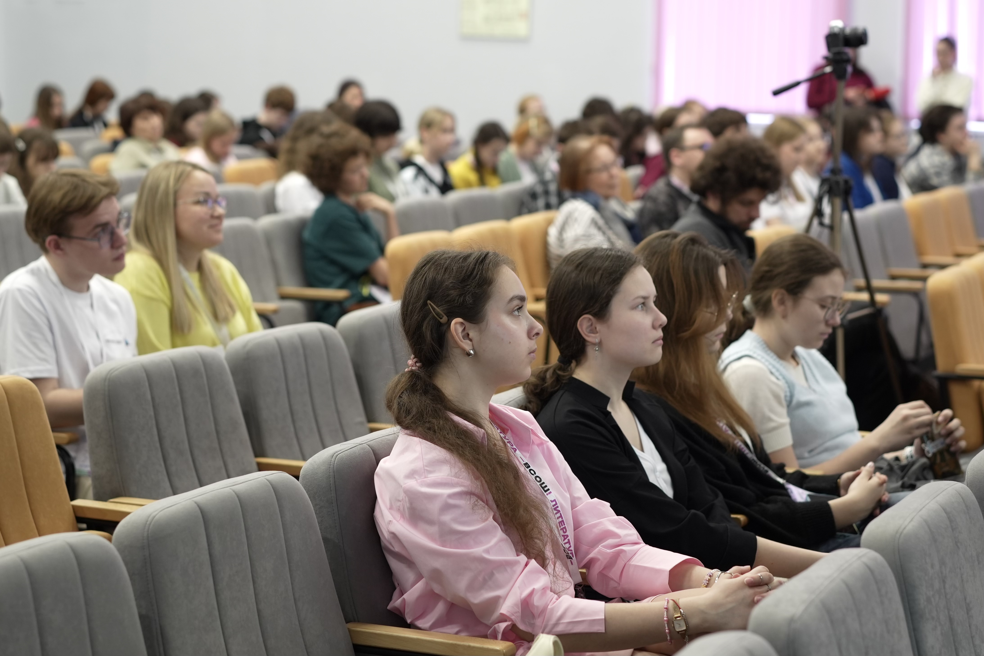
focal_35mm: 50
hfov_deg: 39.6
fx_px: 1367
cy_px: 328
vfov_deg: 27.0
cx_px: 492
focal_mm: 50
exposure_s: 1/80
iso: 640
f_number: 2.2
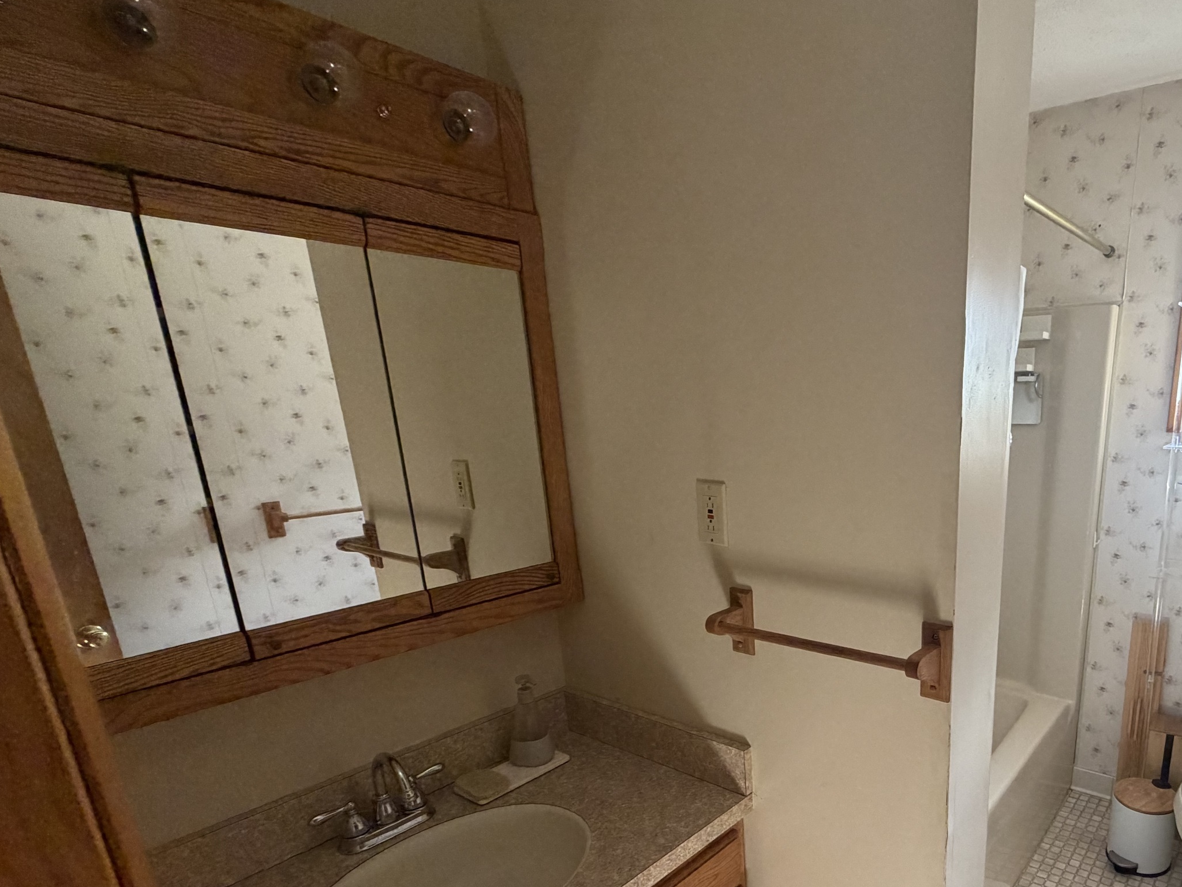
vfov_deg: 61.7
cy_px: 599
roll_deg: -0.4
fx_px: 717
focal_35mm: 21
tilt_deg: -15.8
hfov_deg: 74.9
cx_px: 844
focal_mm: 2.22
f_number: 2.2
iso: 320
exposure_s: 1/81
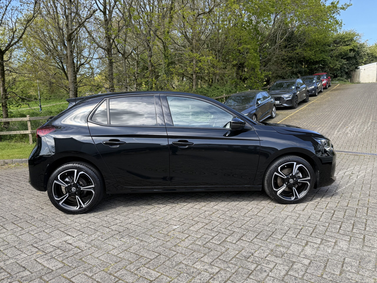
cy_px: 142
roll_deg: +0.9
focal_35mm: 24
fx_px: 261
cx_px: 188
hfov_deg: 71.6
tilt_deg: -7.6
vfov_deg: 56.8
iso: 100
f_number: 1.78
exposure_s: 1/1018
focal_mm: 6.76
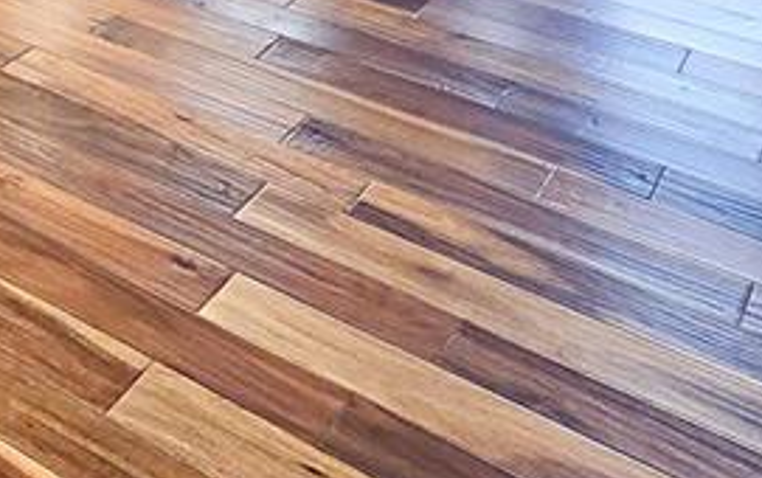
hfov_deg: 30.1
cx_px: -250
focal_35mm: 52
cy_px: -309
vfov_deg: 20.1
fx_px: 1081
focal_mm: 2.2
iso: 320
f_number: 2.2
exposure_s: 1/60
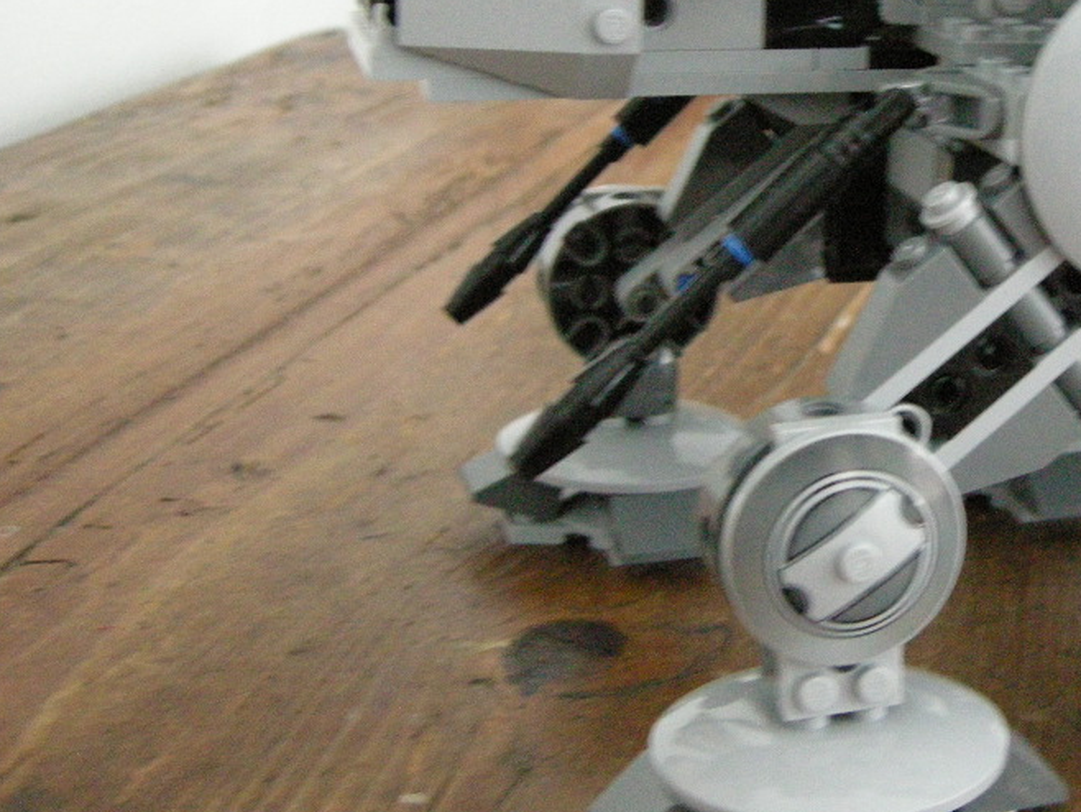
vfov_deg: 20.9
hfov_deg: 26.5
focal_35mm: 70
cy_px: 271
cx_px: 1045
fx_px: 2187
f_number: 2.7
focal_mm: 7.5
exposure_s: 1/30
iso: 701
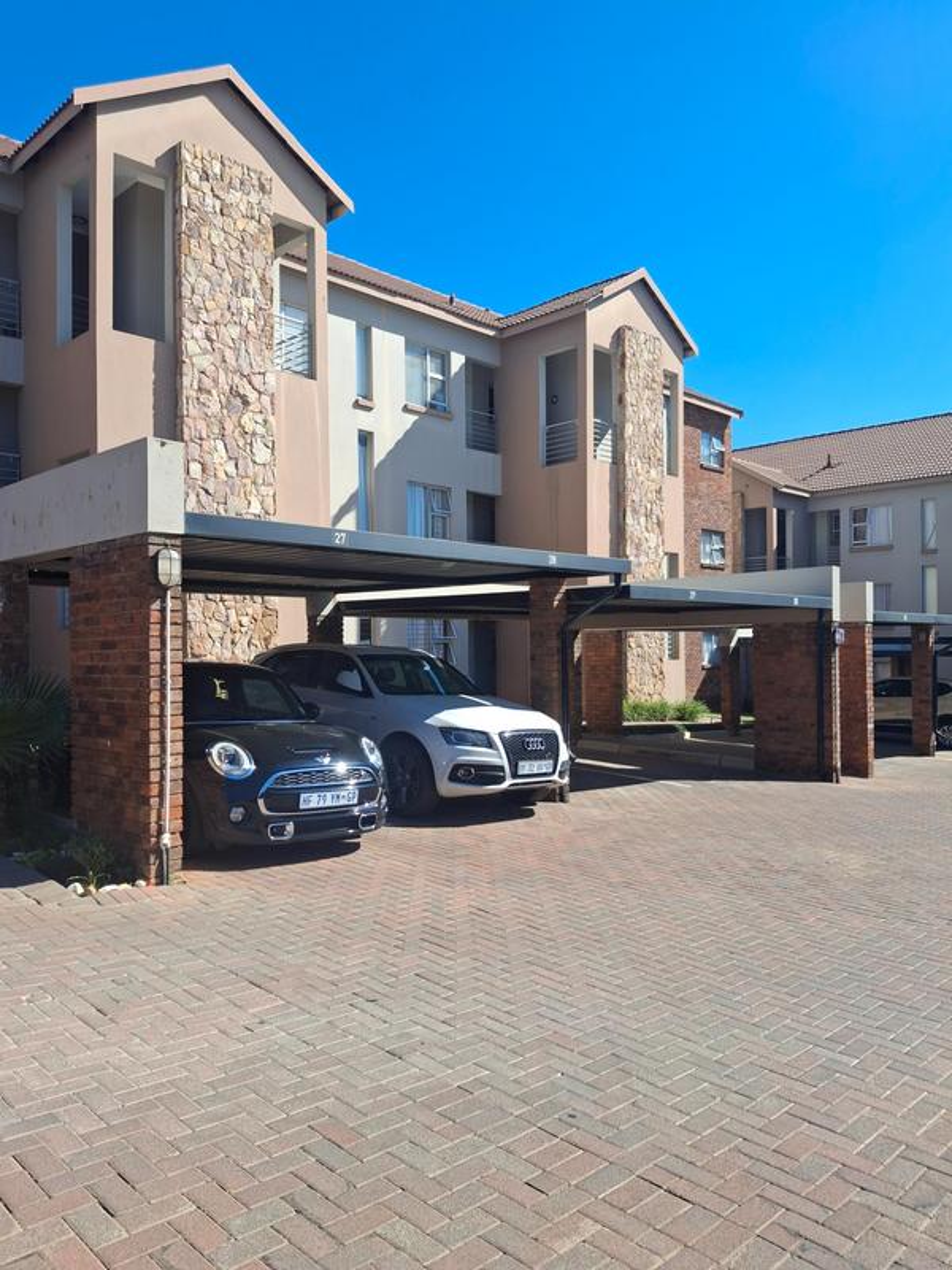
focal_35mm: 25
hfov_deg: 54.9
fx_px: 917
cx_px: 476
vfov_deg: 69.4
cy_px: 635
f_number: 1.8
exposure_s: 1/1112
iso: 32
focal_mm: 4.69
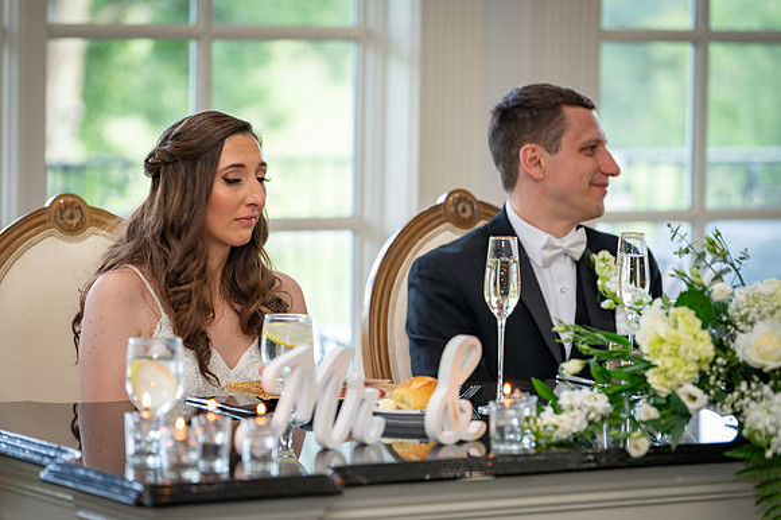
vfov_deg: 8.8
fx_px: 3361
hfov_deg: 13.3
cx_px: 390
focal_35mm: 155
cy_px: 260
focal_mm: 155
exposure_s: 1/100
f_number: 3.5
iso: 1000
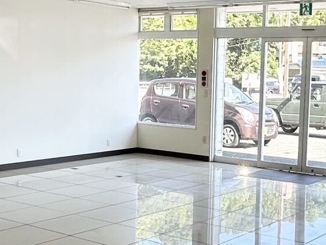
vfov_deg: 22.6
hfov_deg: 29.6
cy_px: 131
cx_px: 211
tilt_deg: -5.1
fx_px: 613
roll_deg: -1.5
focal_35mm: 65
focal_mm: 2.22
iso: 40
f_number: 2.2
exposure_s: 1/227
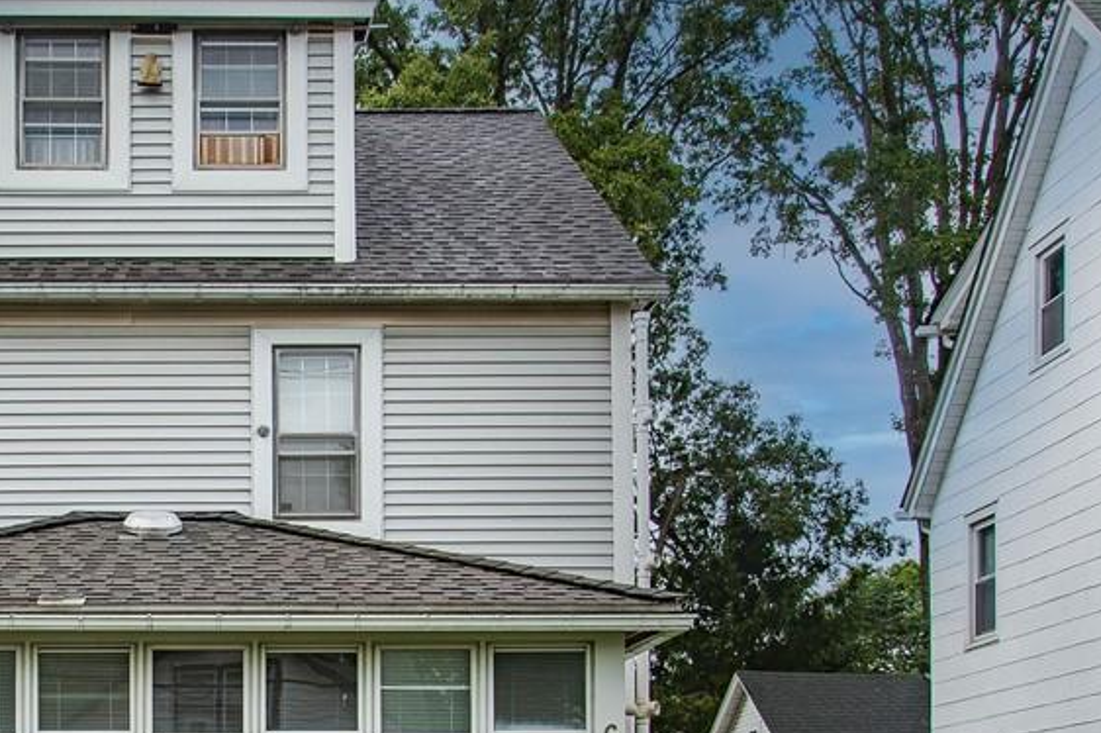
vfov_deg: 22.8
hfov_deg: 33.3
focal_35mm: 58
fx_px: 1773
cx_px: 180
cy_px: 639
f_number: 7.1
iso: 100
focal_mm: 15
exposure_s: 1/200
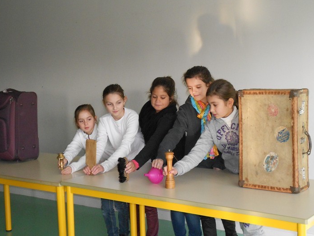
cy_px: 111
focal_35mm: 56
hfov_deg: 34.3
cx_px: 152
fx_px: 508
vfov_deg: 26.1
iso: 400
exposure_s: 1/60
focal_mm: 9
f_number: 4.5
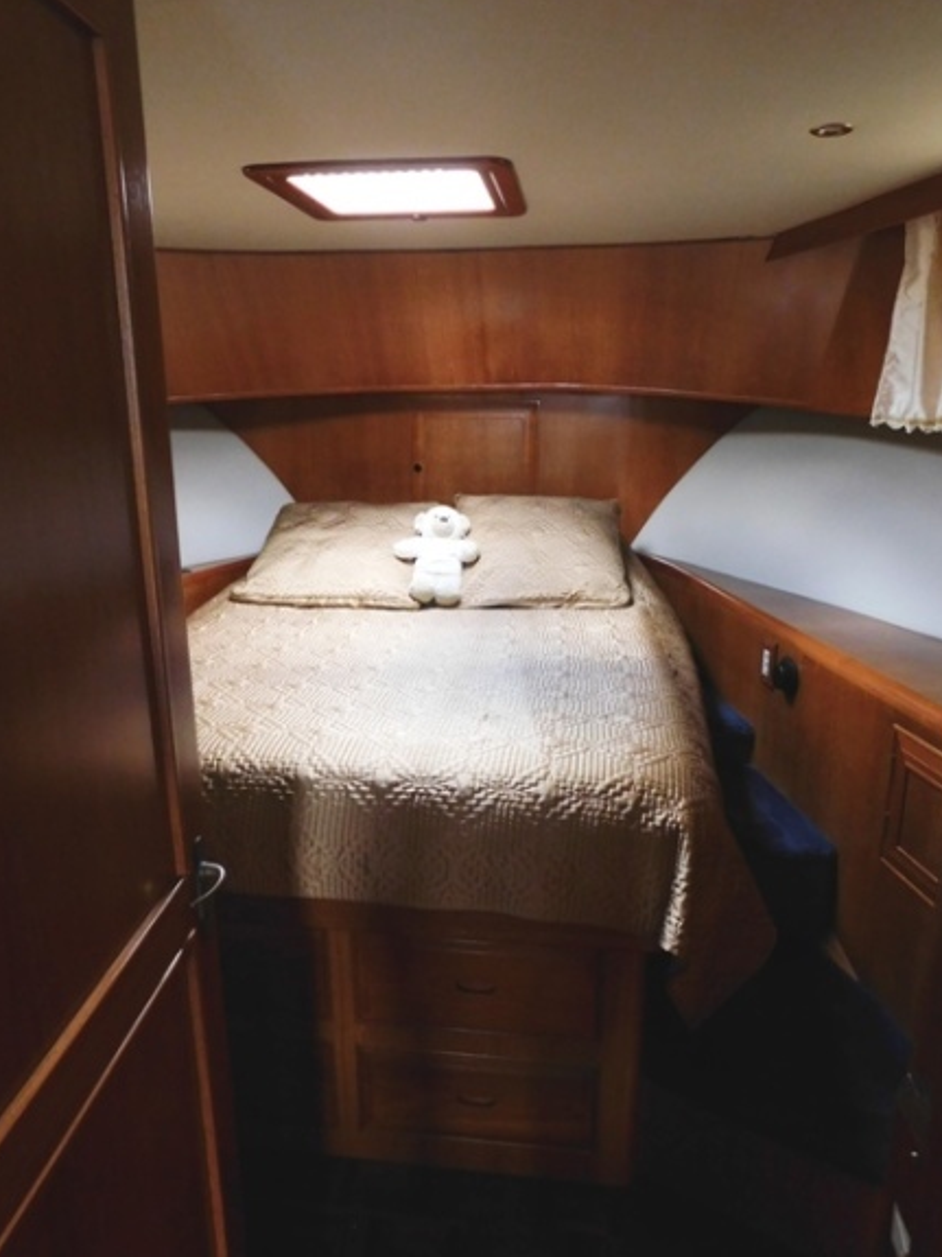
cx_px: 479
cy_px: 625
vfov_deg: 71.6
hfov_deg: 56.8
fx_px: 871
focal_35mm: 24
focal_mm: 4
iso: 320
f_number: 3
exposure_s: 1/30
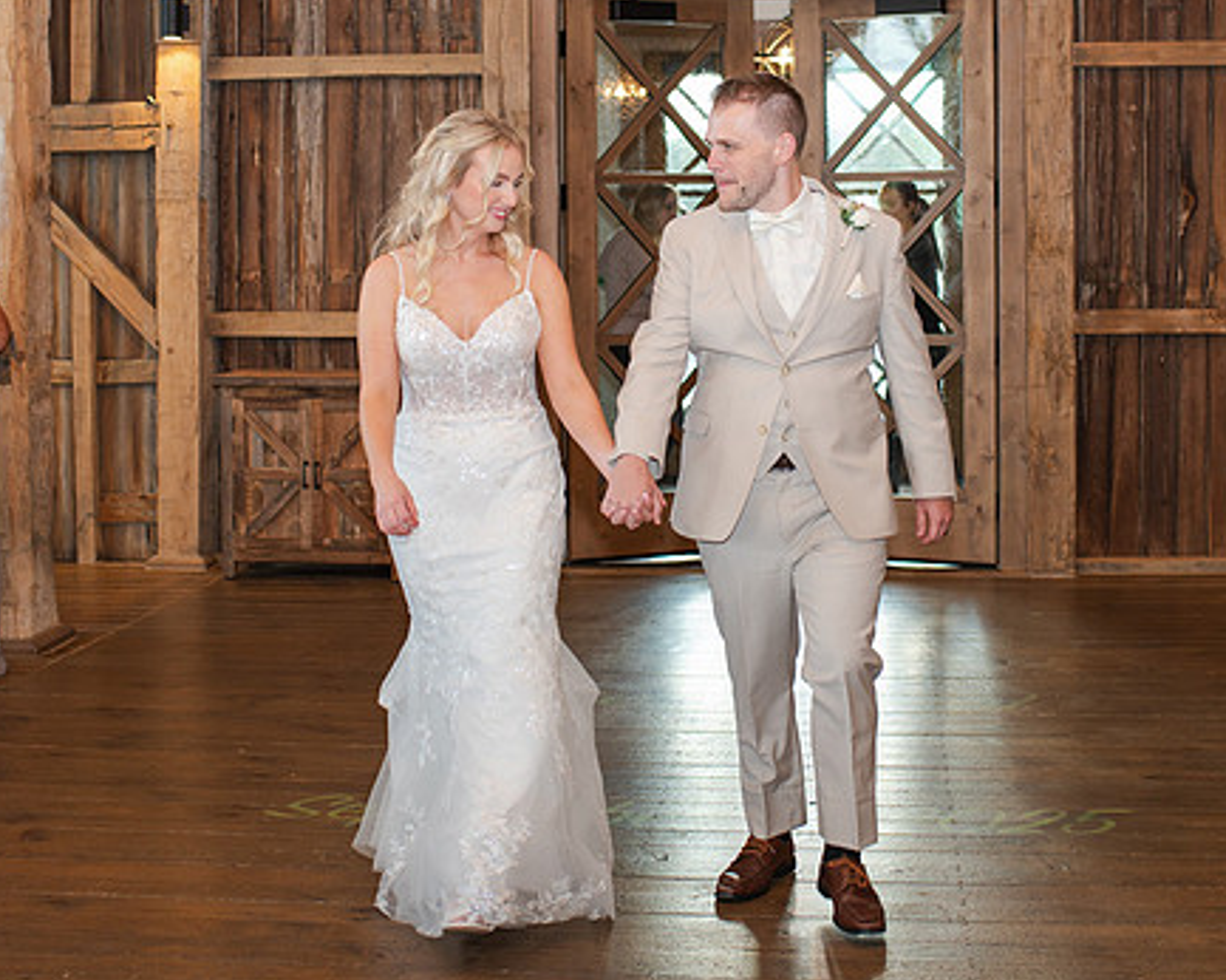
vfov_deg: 24.8
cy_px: 301
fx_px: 2212
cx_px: 625
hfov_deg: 31.0
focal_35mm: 61
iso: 560
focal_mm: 35
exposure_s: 1/200
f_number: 3.2
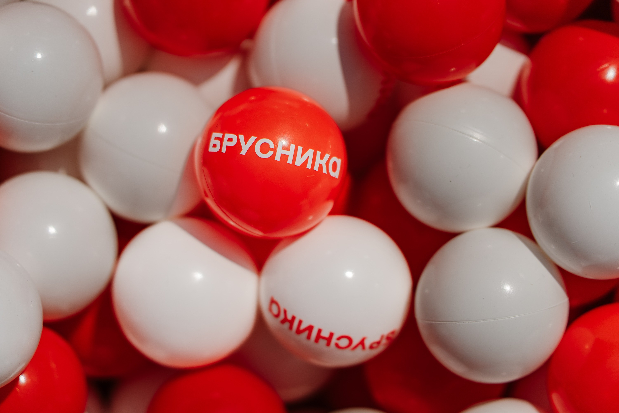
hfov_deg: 13.7
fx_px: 2579
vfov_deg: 9.1
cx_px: 310
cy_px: 206
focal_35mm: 150
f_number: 2.8
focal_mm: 150
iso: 100
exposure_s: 1/6400
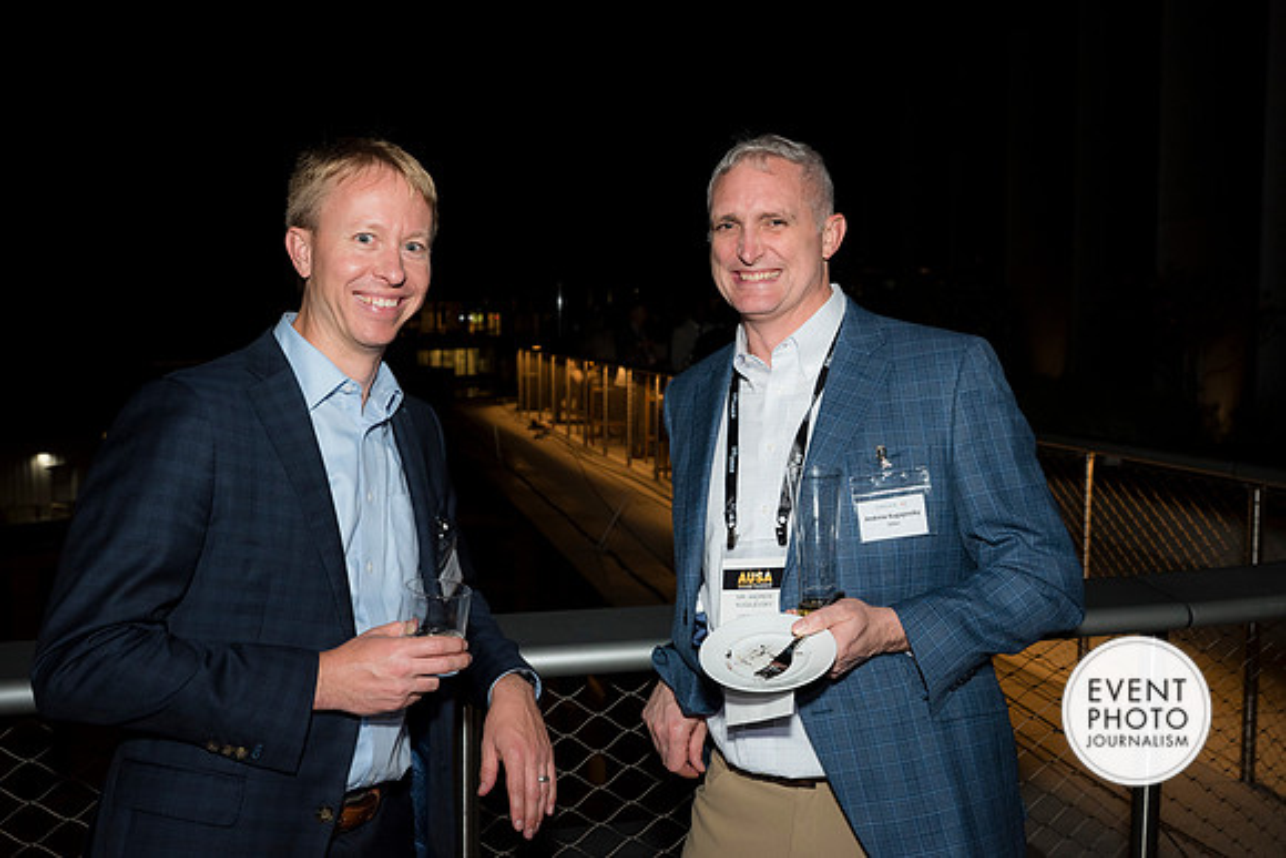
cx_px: 643
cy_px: 429
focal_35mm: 32
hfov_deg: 58.7
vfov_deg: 41.1
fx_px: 1143
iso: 1250
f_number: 5.6
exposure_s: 1/125
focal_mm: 32
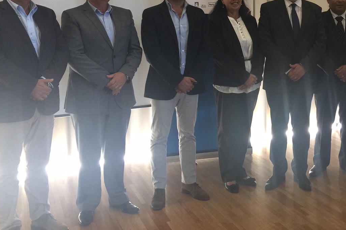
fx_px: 461
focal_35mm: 48
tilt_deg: -4.6
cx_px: 229
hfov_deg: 40.6
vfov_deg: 27.6
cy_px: 54
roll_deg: +0.0
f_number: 2.2
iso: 50
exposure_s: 1/17
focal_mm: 4.15
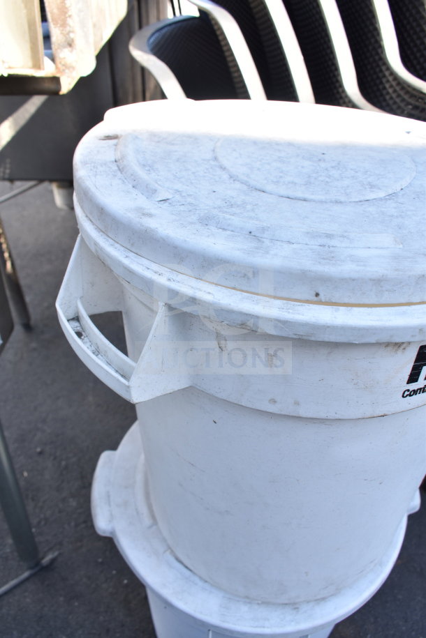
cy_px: 319
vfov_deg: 61.9
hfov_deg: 43.6
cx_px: 213
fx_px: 532
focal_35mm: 30
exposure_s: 1/125
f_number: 5.6
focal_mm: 20
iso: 200
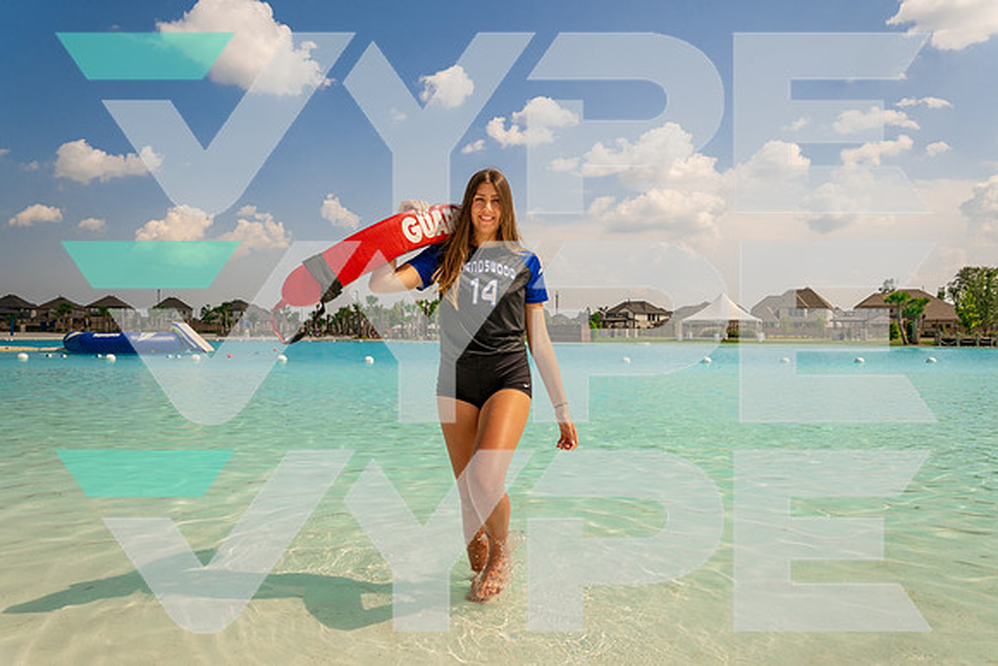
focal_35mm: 24
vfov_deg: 53.2
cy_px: 333
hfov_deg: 73.7
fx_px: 665
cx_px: 499
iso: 250
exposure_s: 1/800
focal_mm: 24
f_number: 11
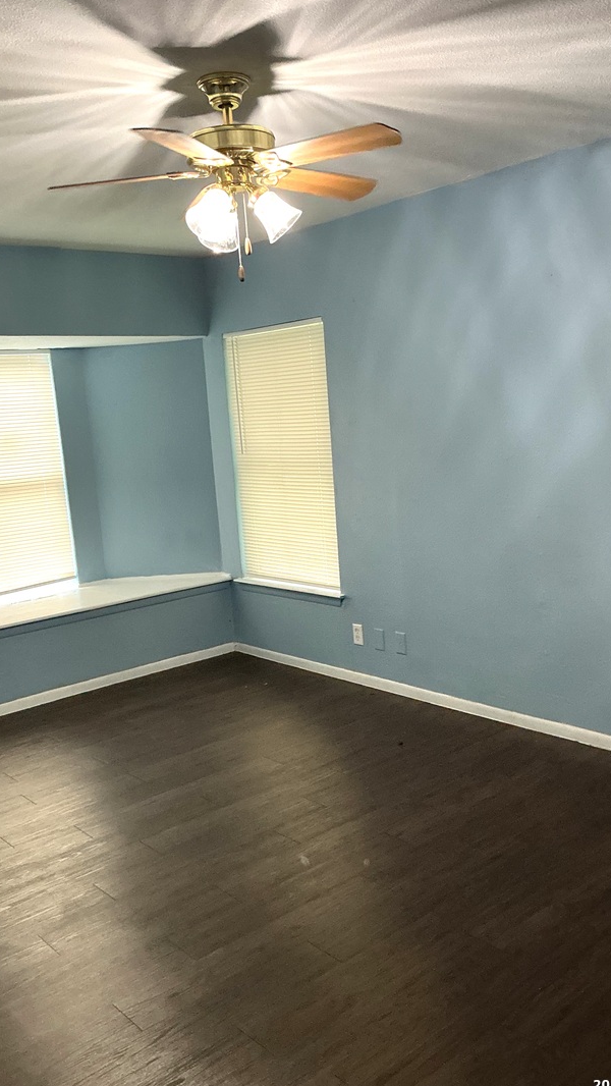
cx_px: 288
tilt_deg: -9.3
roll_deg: +3.9
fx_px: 921
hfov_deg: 36.7
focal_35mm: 32
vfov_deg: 61.0
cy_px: 543
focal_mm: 3
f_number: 1.8
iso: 160
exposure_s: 1/60
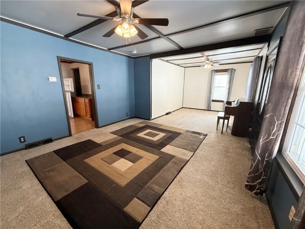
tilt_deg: -11.4
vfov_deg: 85.7
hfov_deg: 102.1
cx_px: 152
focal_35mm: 14
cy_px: 114
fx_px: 123
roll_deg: +0.0
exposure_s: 1/120
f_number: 2.2
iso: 200
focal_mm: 2.22
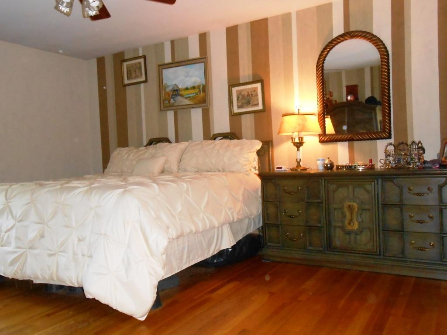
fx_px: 387
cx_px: 224
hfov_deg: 60.0
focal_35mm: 30
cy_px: 168
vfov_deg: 46.8
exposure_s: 1/25
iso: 640
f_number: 3.8
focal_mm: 5.3
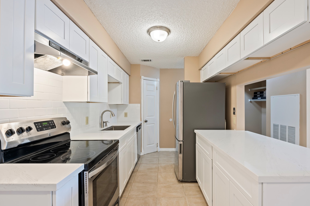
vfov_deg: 67.3
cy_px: 108
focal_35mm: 18
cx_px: 161
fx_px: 155
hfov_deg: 90.0
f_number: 6.3
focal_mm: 17
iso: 125
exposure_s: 1/2
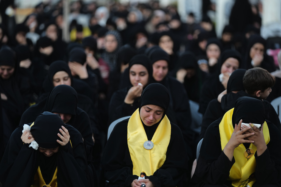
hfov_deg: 12.3
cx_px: 140
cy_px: 94
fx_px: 1303
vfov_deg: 8.2
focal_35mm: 167
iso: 640
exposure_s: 1/320
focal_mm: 167
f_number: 2.8
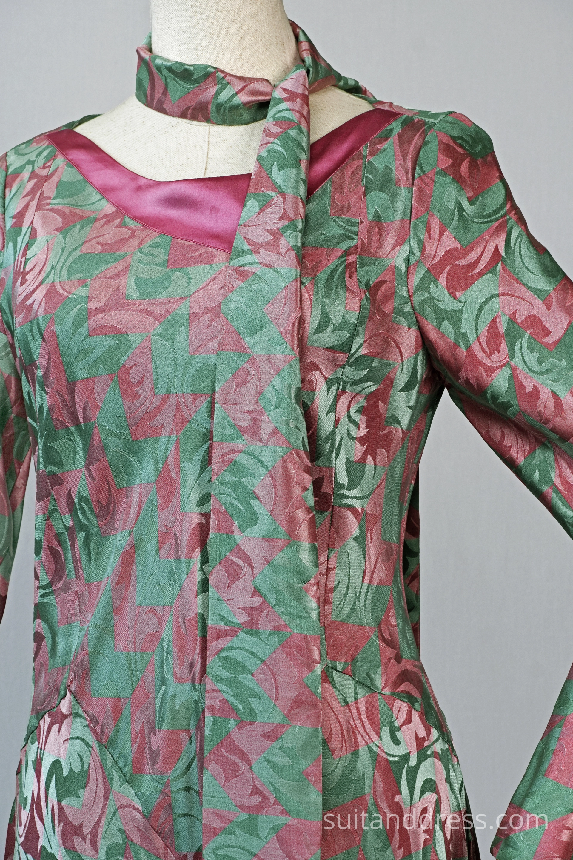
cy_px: 430
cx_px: 286
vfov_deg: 15.9
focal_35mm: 129
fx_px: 3080
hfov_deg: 10.6
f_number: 8
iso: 200
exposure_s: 1/30
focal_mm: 86
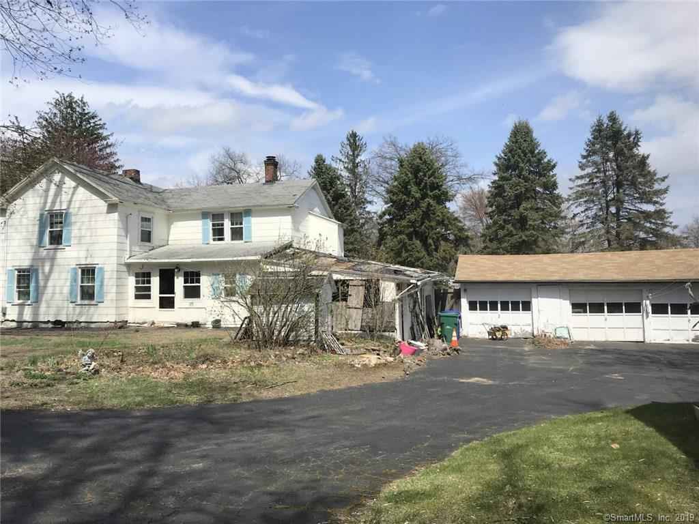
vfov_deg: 49.7
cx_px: 350
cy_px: 262
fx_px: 565
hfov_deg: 63.4
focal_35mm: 28
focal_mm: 3.99
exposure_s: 1/3425
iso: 20
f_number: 1.8
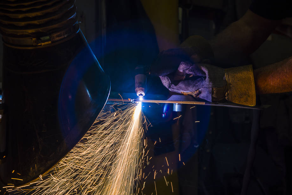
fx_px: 674
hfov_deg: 24.5
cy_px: 105
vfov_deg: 16.5
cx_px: 152
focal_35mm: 83
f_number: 8
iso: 100
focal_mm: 75
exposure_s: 1/100
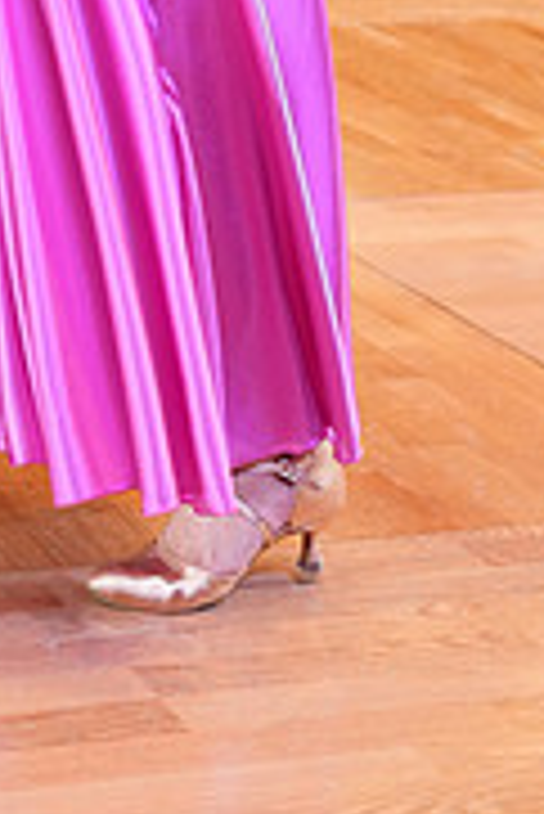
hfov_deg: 10.6
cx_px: 7
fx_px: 2896
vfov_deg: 15.2
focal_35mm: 128
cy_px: -288
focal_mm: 40
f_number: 4
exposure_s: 1/200
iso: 1600
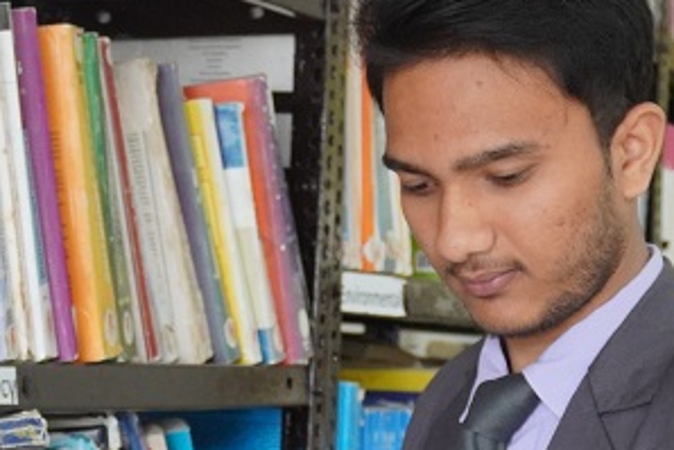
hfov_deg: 15.1
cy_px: 486
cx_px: 312
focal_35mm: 136
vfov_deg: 10.0
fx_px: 2547
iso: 1250
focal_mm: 30
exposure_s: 1/200
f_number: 5
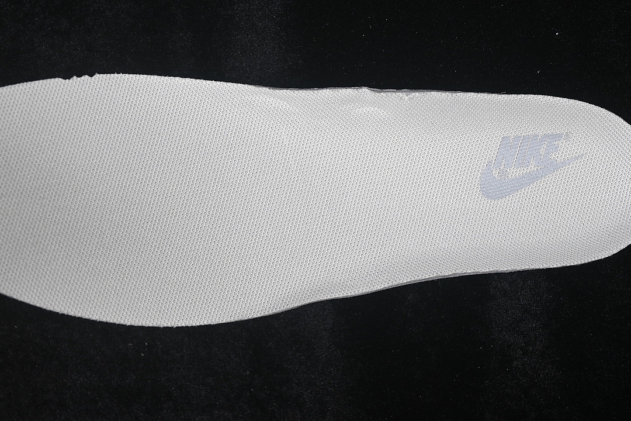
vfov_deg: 18.2
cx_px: 316
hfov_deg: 27.0
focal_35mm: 75
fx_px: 1314
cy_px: 210
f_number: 7.1
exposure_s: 1/80
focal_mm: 50
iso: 160
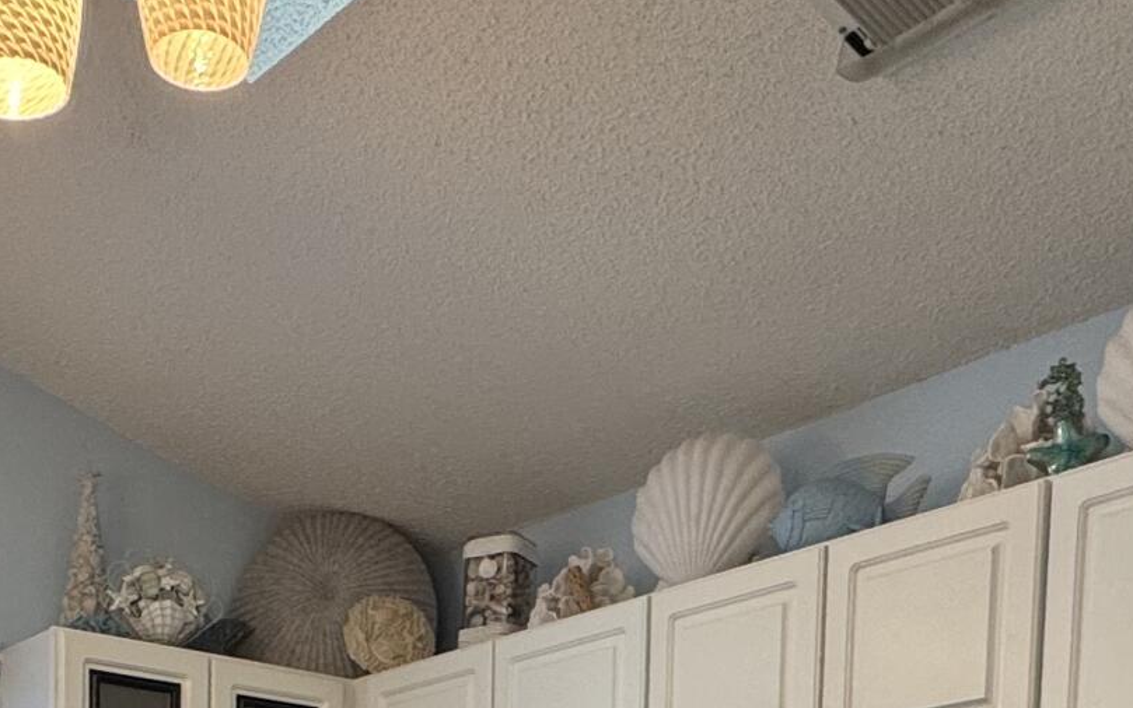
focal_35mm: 55
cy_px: 1252
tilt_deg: -6.7
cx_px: 361
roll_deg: -1.6
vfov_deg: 18.6
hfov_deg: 36.4
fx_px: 1699
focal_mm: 2.22
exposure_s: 1/120
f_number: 2.2
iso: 125
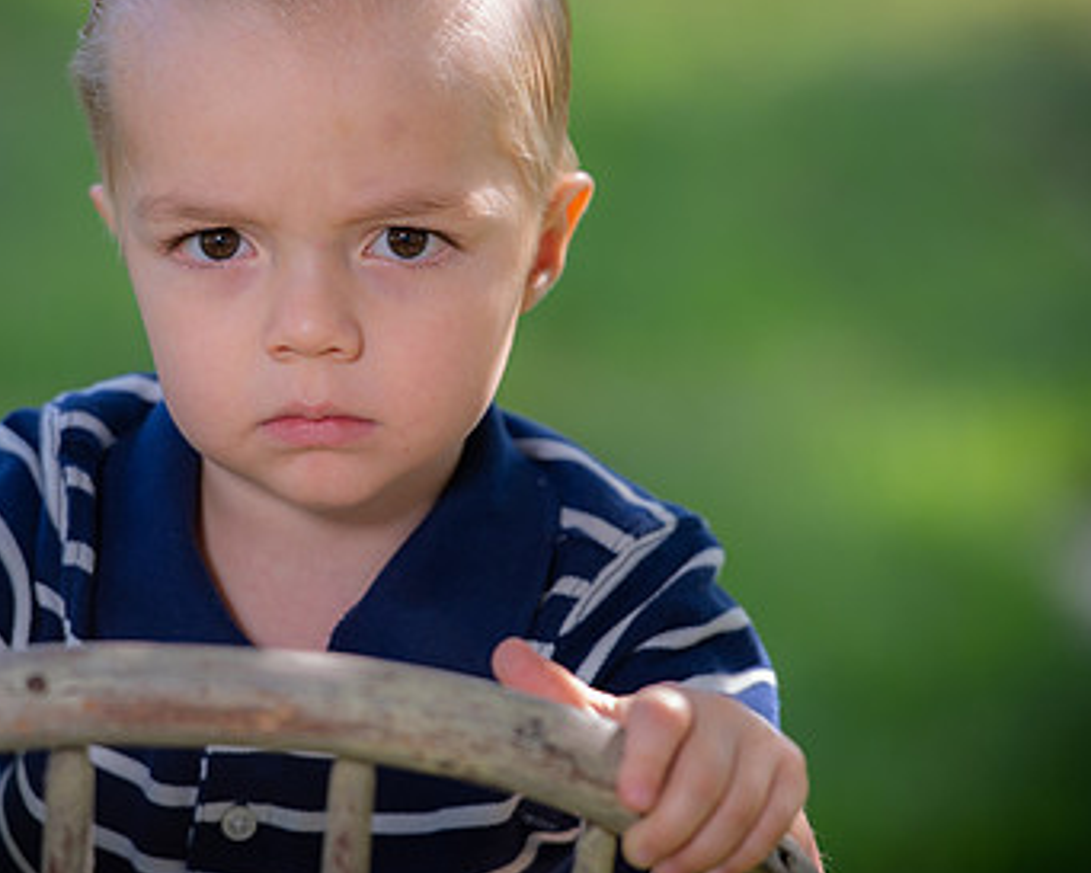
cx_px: 442
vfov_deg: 5.2
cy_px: 374
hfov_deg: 6.6
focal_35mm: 295
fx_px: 9528
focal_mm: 185
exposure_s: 1/250
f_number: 3.2
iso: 160
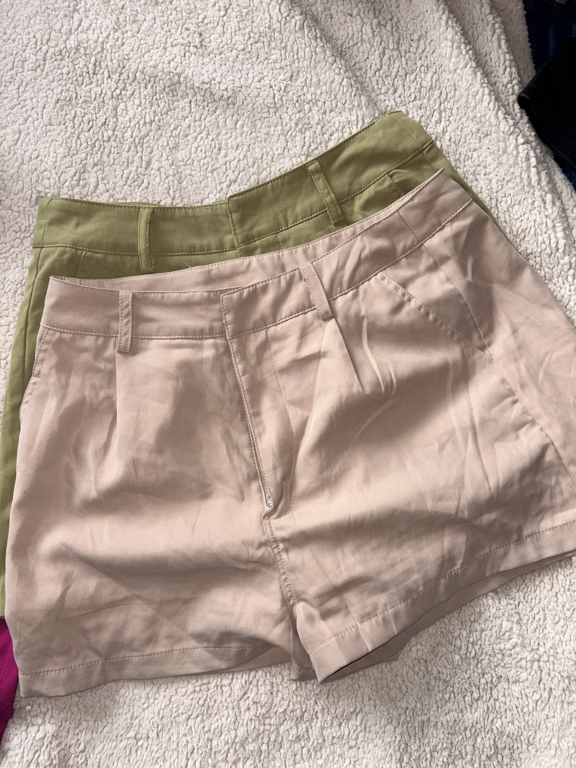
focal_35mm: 26
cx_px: 288
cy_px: 384
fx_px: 577
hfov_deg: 53.1
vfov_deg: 67.3
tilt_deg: -85.9
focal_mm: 5.96
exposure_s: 1/121
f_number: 1.6
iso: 64
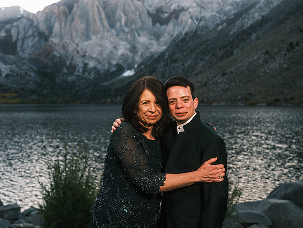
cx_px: 152
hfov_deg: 44.1
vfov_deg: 33.8
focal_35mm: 43
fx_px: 374
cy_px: 114
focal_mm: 51.7
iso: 400
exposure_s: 1/125
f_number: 5
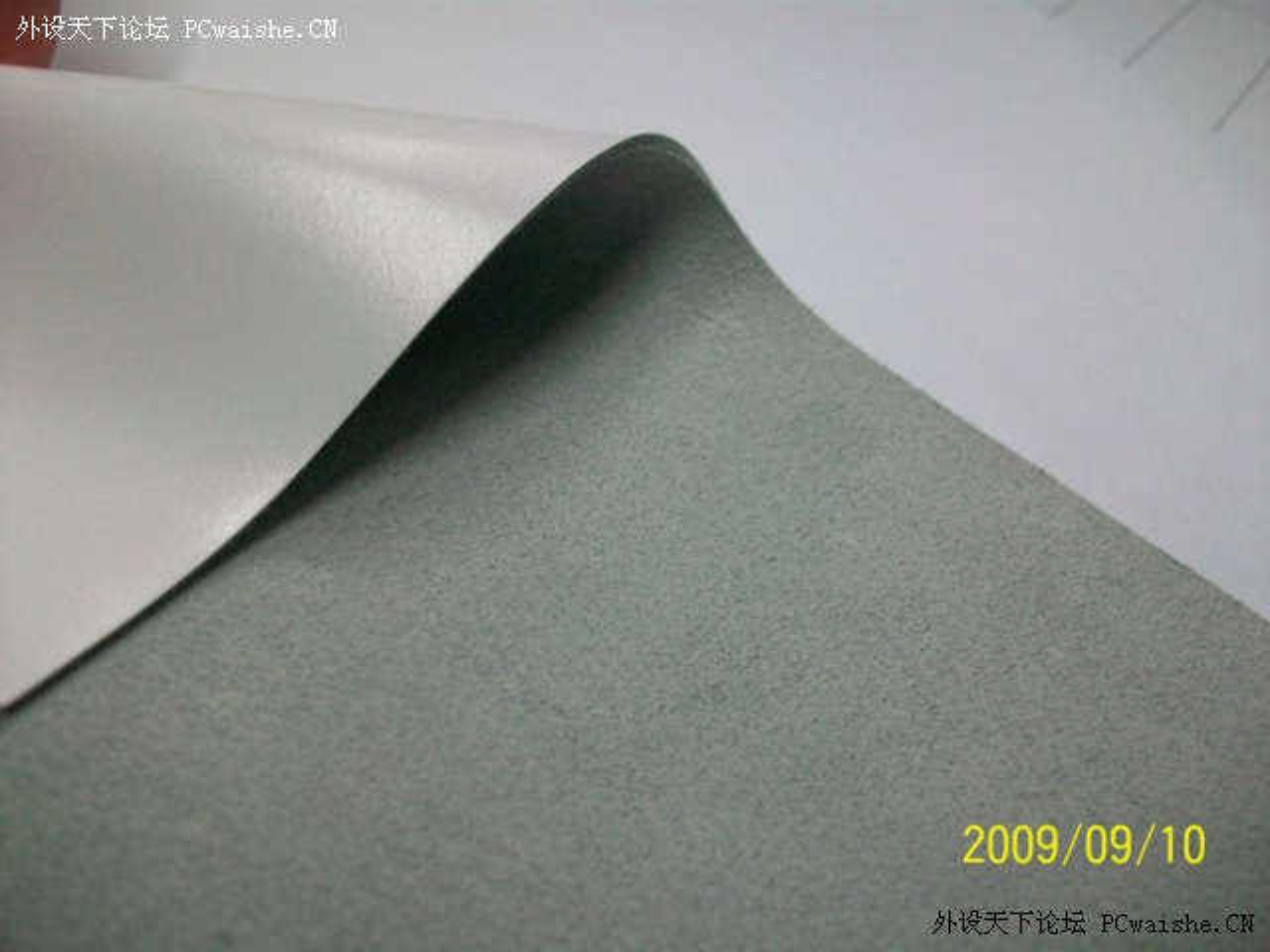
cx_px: 635
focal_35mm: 32
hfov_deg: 56.8
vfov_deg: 44.2
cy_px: 476
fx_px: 1174
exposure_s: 1/40
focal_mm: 5.7
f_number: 2.8
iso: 160
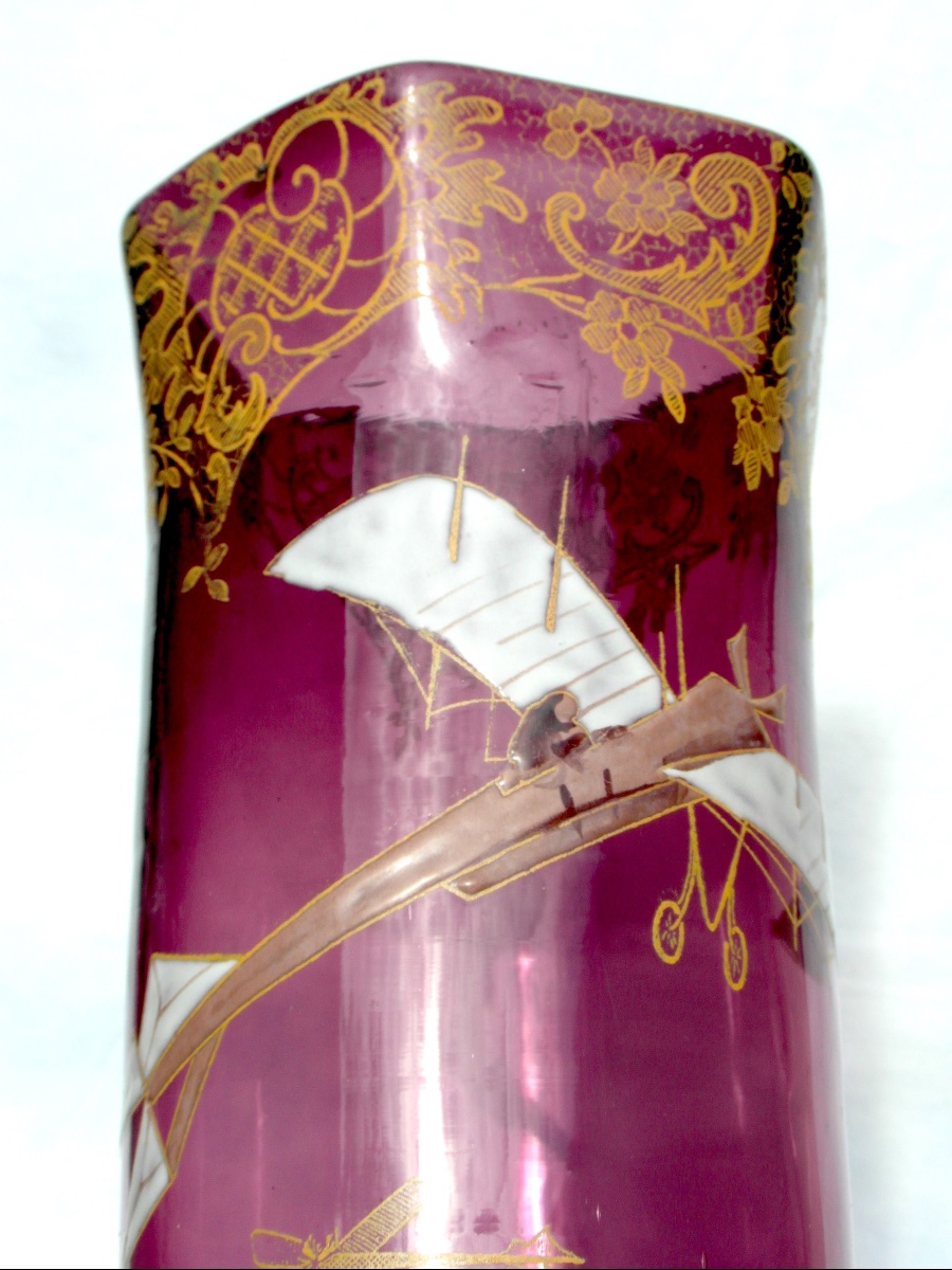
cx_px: 476
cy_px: 635
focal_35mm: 53
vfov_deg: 36.2
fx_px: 1943
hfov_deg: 27.5
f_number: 6
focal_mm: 8.7
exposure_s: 1/250
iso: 80
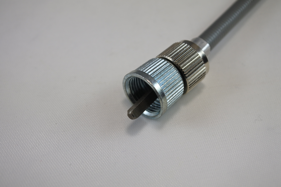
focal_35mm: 40
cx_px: 140
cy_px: 94
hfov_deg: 48.5
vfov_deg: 33.4
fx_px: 312
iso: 250
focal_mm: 15
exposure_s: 1/250
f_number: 4.2
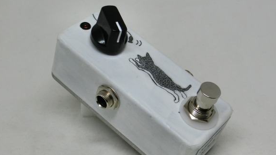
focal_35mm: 63
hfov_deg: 33.3
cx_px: 140
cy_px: 89
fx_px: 461
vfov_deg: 19.1
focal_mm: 9.3
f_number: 4.7
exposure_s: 1/125
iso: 80
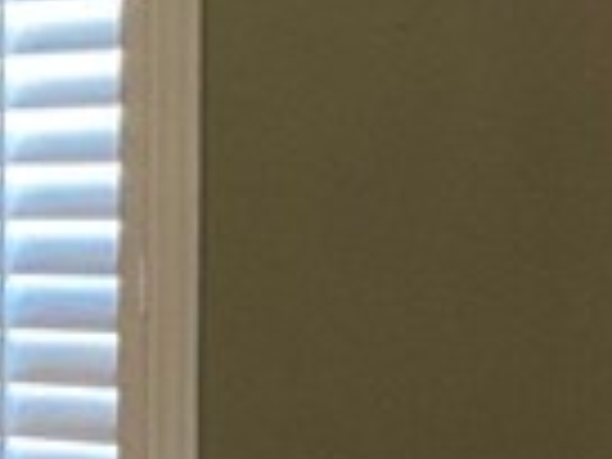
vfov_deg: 6.8
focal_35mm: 218
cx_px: -1575
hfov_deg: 7.3
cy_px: 162
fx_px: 3854
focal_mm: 3
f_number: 1.8
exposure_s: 1/60
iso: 250
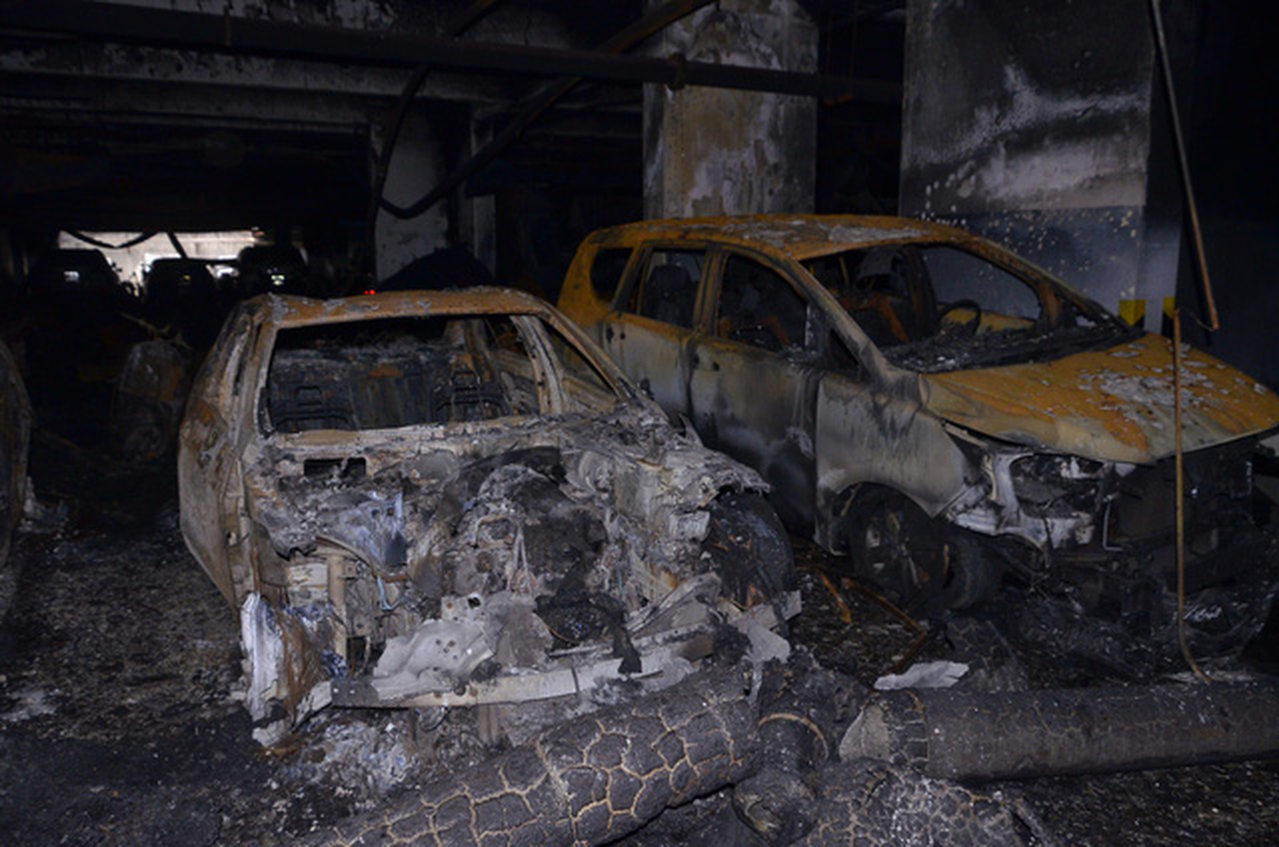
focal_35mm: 27
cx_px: 640
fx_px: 957
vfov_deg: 47.7
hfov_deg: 67.5
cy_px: 424
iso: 800
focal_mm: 18
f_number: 6.3
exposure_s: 1/25
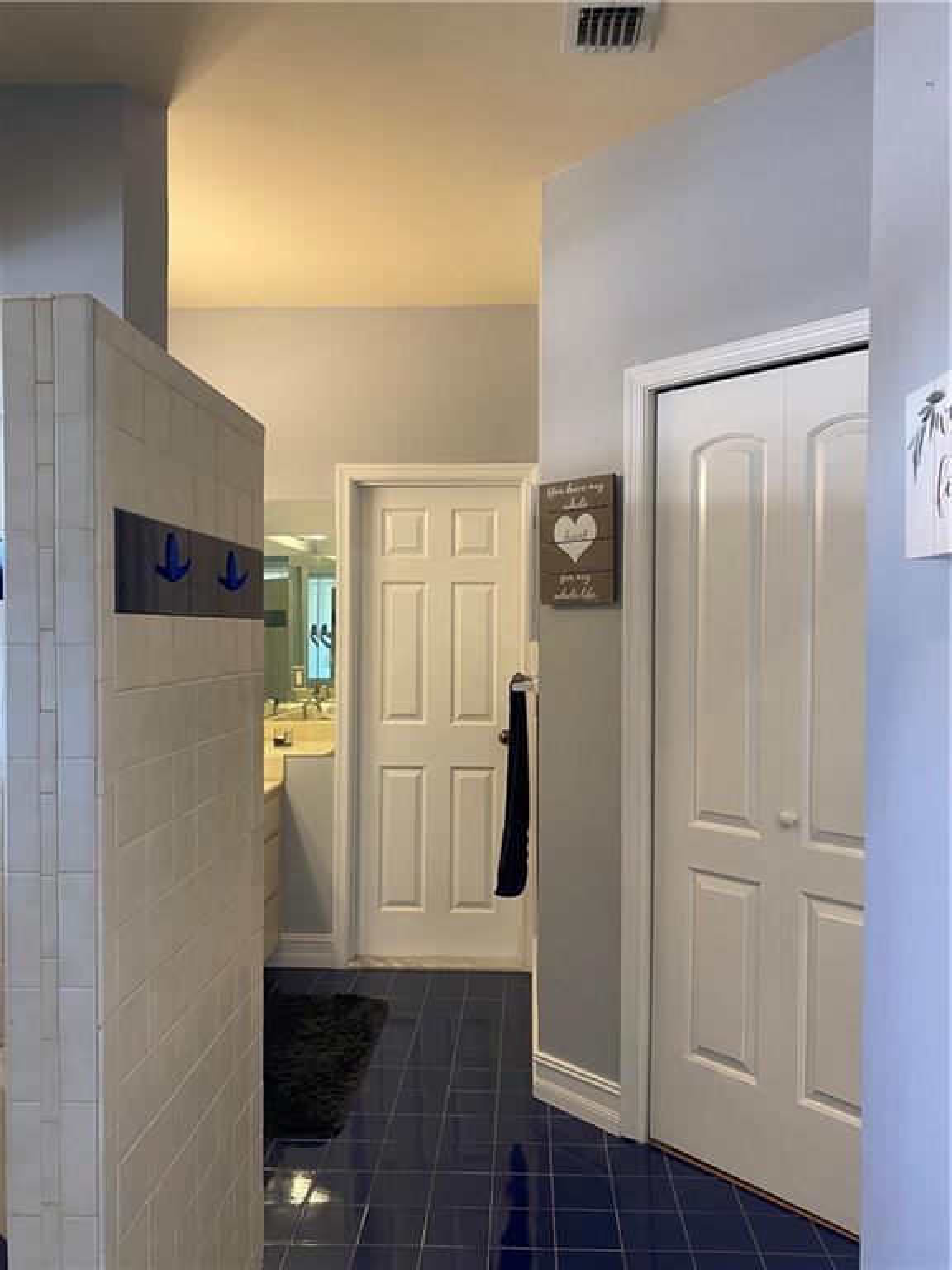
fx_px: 953
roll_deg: -0.3
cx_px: 476
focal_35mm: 26
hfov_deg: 53.1
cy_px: 635
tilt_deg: -0.6
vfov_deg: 67.3
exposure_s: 1/60
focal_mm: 4.25
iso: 125
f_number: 1.8
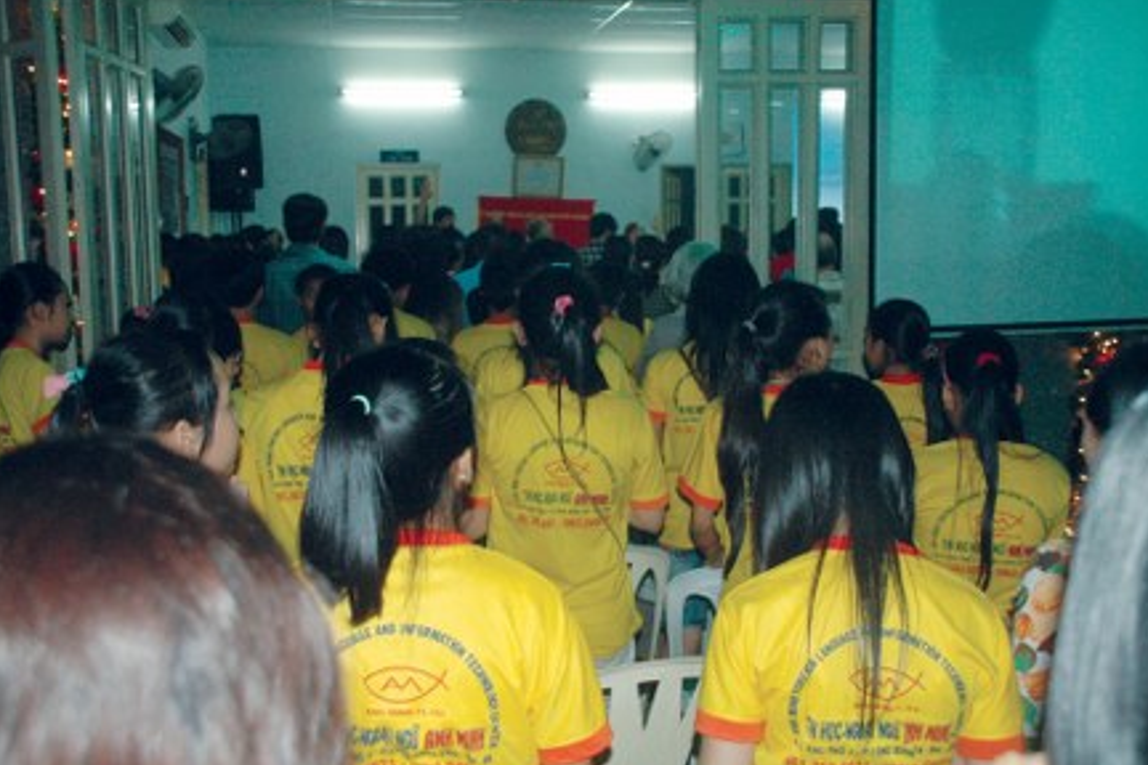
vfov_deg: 33.4
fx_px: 1275
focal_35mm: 40
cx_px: 526
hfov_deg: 48.4
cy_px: 389
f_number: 4
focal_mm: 24
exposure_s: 1/60
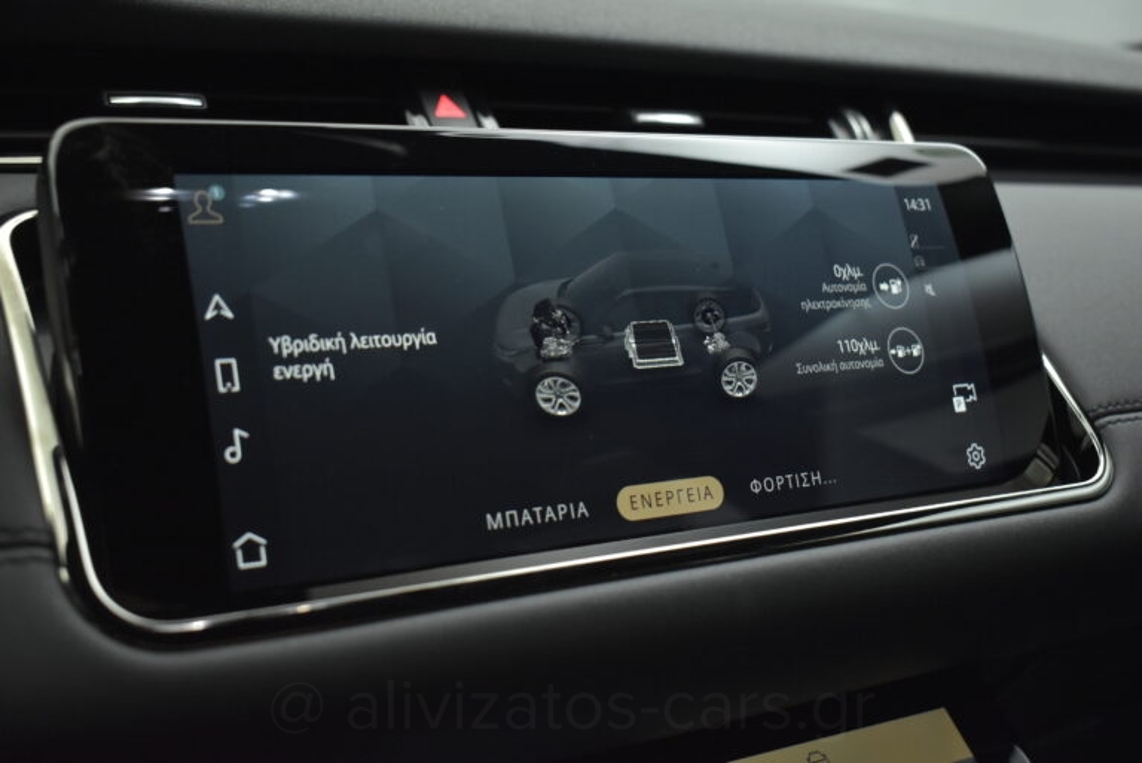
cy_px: 382
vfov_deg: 30.9
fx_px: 1381
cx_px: 571
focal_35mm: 44
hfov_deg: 44.9
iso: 1600
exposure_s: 1/60
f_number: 4.2
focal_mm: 29
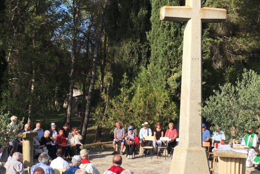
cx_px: 101
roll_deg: -1.0
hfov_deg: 34.3
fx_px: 419
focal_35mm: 58
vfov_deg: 23.3
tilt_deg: -2.7
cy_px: 115
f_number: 2.2
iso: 25
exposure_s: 1/2024
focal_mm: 4.15
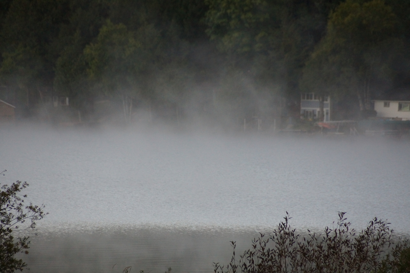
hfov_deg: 6.0
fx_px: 3928
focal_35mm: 345
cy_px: 136
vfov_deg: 4.0
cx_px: 205
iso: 1250
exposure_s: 1/400
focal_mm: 230
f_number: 6.3
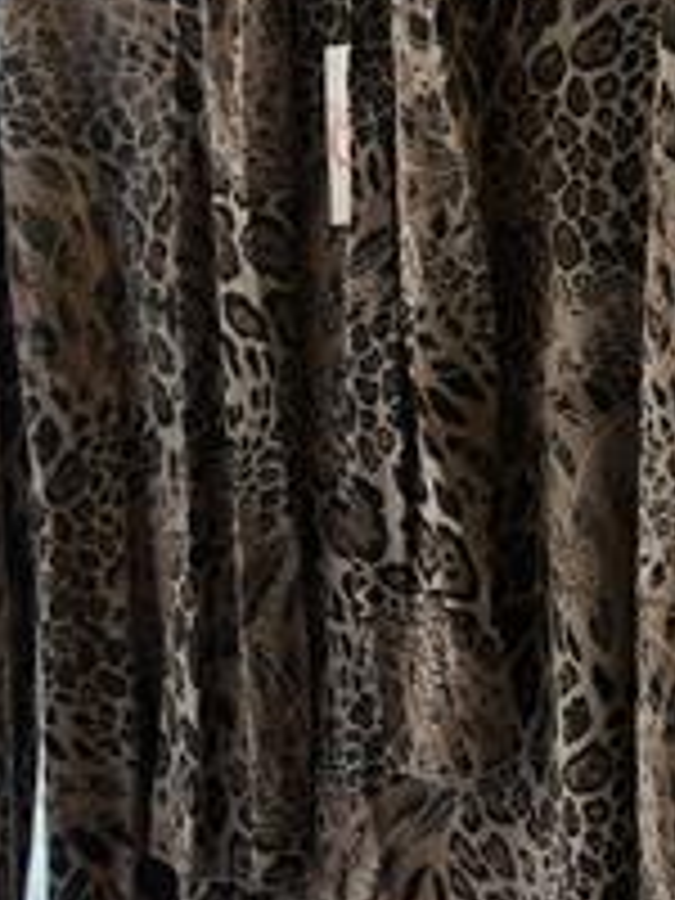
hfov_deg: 14.9
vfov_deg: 19.8
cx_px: 500
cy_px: 430
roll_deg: +2.2
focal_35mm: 99
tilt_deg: -2.2
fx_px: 2574
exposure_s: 1/125
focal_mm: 6.86
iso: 125
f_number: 1.78
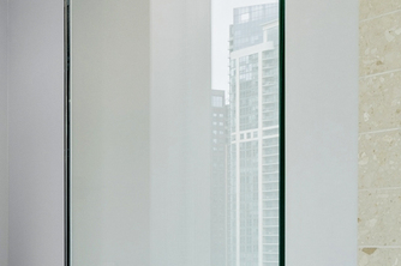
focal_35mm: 68
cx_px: -127
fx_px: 757
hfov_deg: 25.4
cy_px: 255
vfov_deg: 19.5
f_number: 11
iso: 200
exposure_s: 1/60
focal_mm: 14
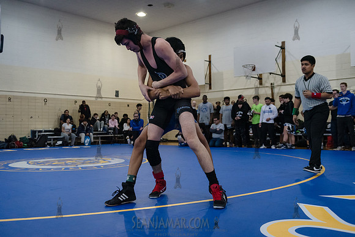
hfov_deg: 54.4
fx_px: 345
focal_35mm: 35
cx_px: 178
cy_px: 118
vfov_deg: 37.9
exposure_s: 1/400
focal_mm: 35
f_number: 3.2
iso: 5000
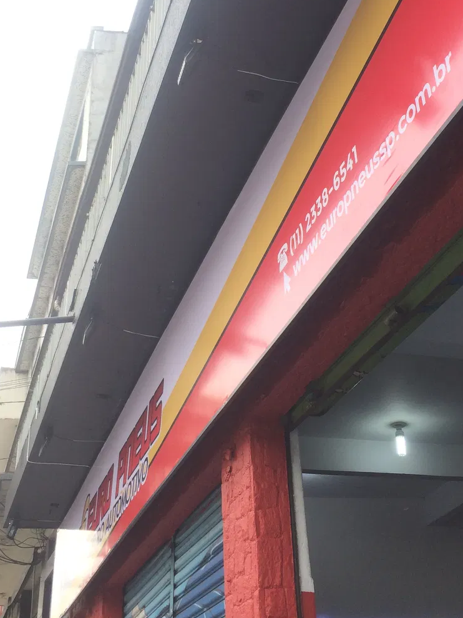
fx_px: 892
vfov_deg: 37.8
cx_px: 217
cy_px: 214
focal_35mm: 50
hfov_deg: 29.1
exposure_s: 1/311
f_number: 2.2
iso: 32
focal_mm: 4.15
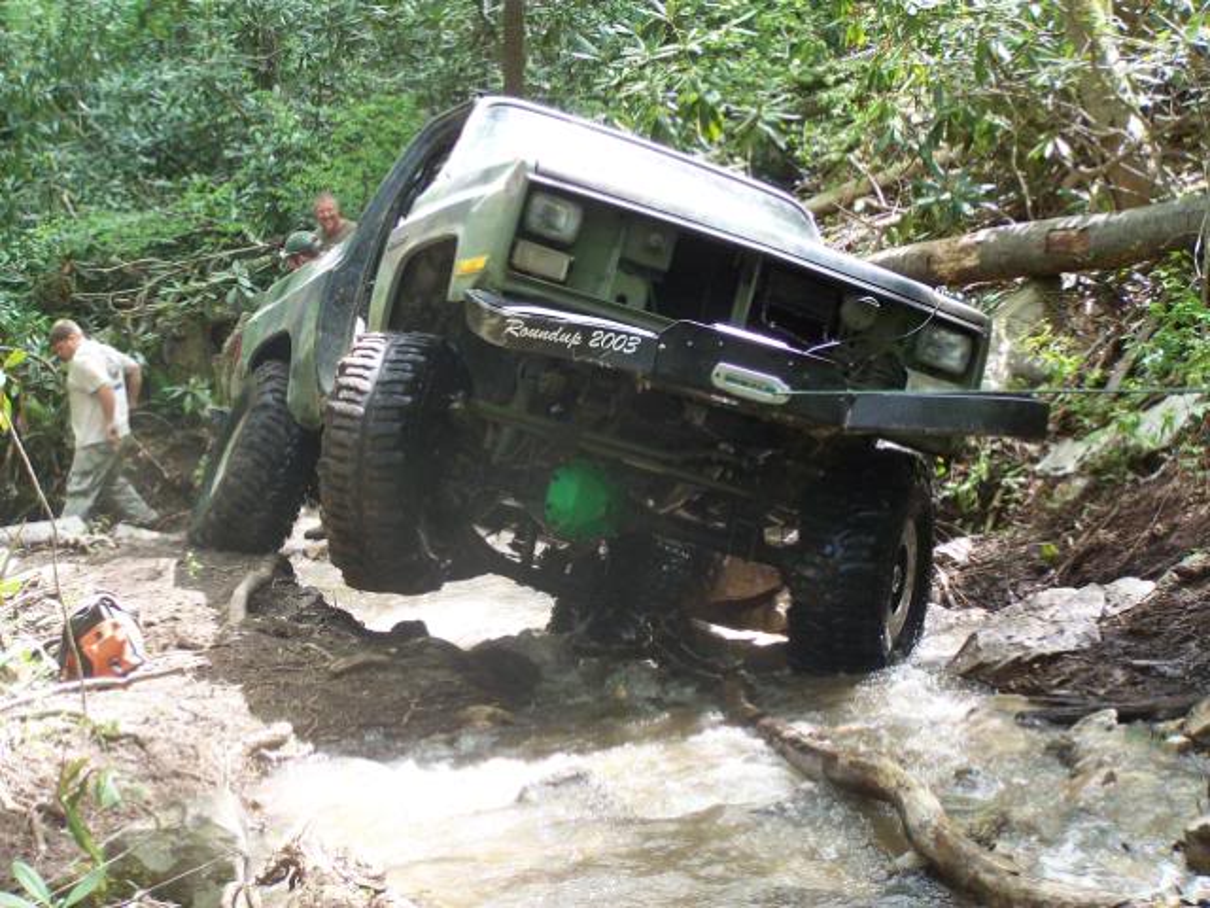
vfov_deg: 18.0
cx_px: 605
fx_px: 2866
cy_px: 454
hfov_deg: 23.8
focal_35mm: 82
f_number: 3.2
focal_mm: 13.7
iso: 140
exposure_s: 1/180
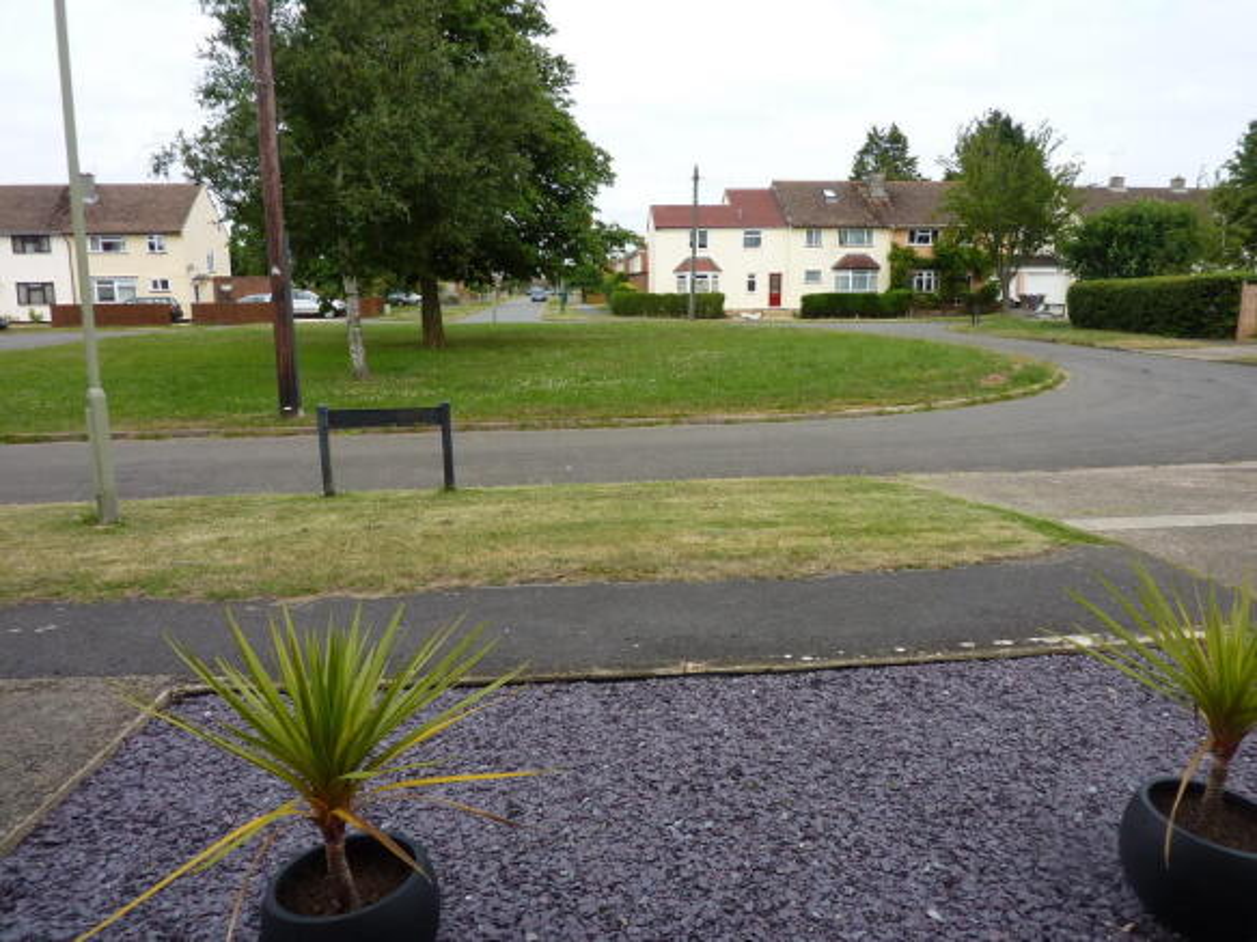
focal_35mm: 25
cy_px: 471
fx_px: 908
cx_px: 628
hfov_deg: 69.4
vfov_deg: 54.9
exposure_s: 1/250
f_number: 4
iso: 80
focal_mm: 4.1
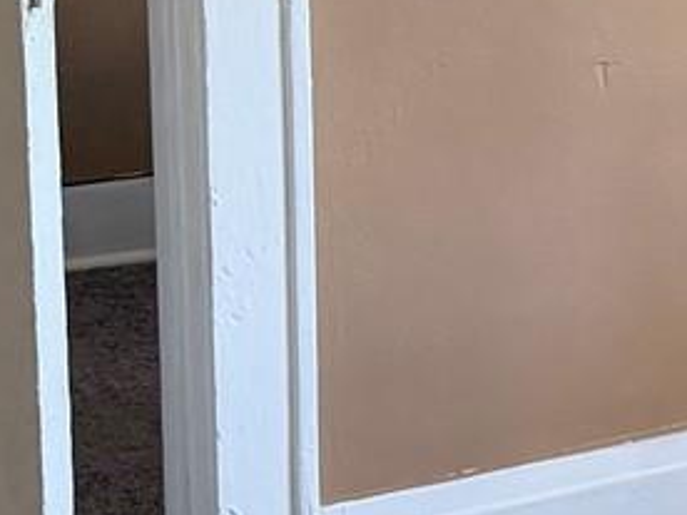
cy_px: 27
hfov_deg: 12.9
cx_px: 1210
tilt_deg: -9.7
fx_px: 2759
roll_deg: -1.4
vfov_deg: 10.6
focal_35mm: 139
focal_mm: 6.76
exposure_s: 1/68
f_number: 1.78
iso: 200
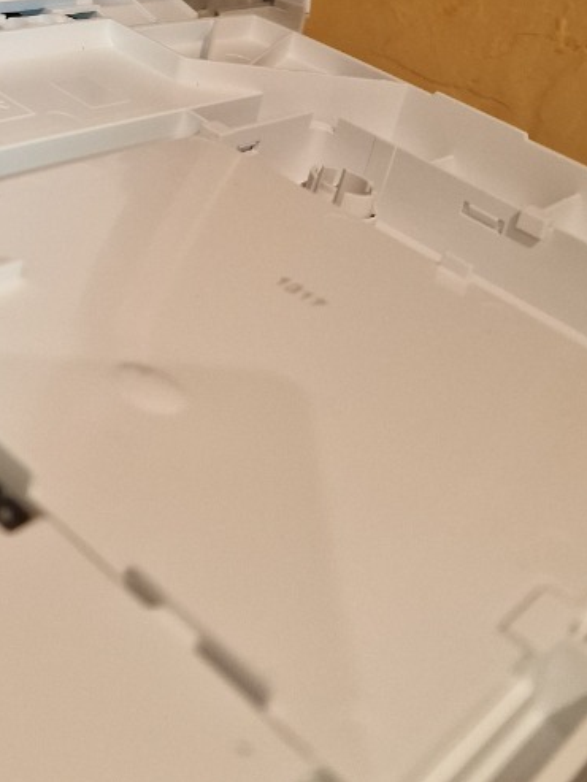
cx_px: -76
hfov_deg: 24.2
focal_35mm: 56
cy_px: -151
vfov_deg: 29.6
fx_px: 1266
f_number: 1.8
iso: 500
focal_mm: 6.4
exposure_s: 1/28
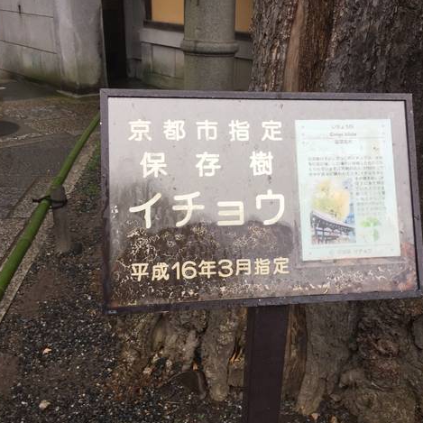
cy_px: 213
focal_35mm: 35
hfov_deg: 47.0
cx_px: 248
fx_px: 484
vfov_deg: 47.2
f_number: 2.2
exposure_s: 1/120
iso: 50
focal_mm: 4.15
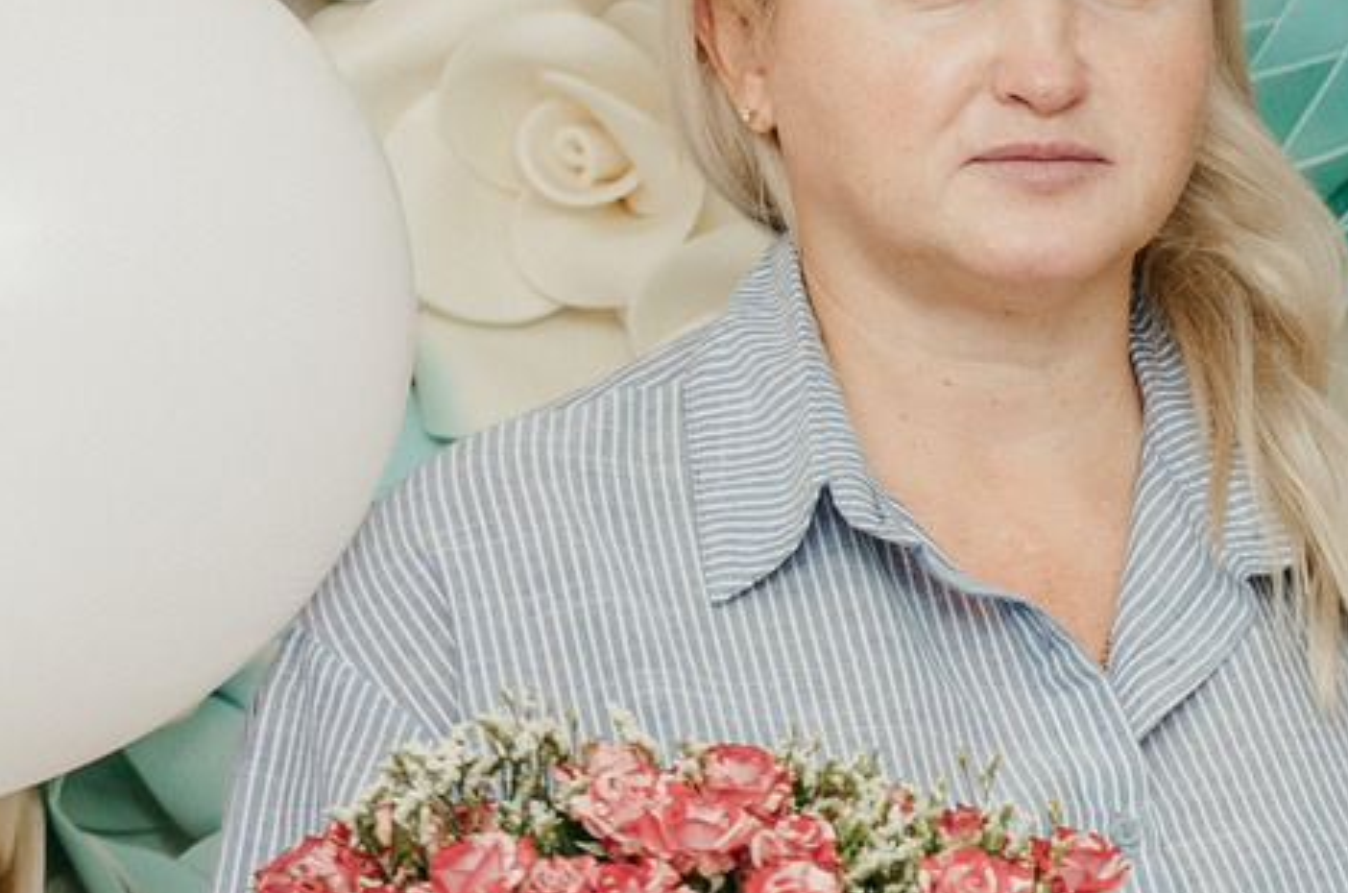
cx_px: 2471
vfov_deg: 5.7
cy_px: 761
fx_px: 9006
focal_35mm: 241
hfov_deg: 8.2
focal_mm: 42
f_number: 4
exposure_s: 1/160
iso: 400
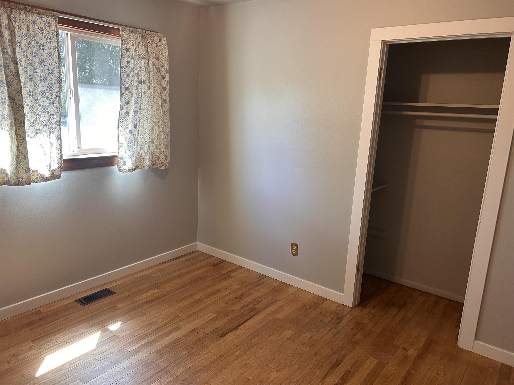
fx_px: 386
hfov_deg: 67.3
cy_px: 192
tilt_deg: -11.8
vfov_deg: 53.1
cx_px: 257
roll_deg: -2.2
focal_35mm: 26
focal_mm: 5.7
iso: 125
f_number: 1.5
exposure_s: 1/120
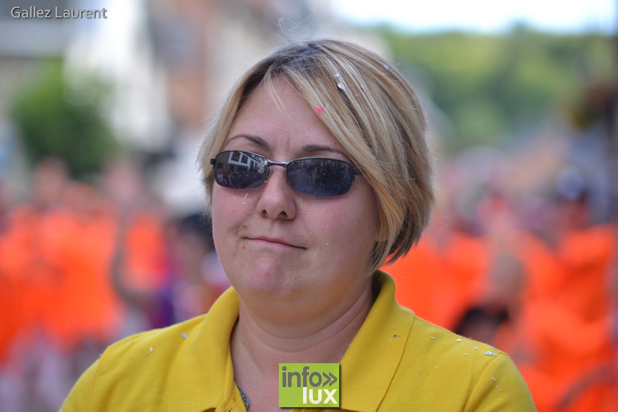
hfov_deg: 14.0
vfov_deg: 9.3
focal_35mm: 147
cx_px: 309
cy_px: 206
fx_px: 2524
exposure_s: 1/200
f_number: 2.8
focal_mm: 98
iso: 100
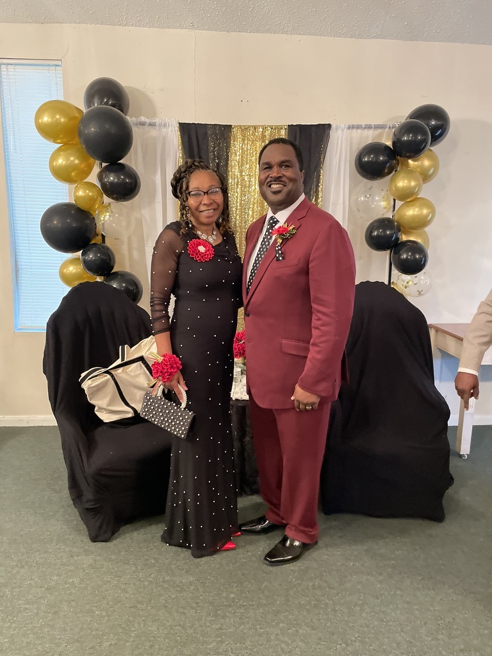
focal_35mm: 26
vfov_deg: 67.3
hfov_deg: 53.1
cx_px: 246
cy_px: 328
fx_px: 493
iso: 640
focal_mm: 4.2
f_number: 1.6
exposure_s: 1/30
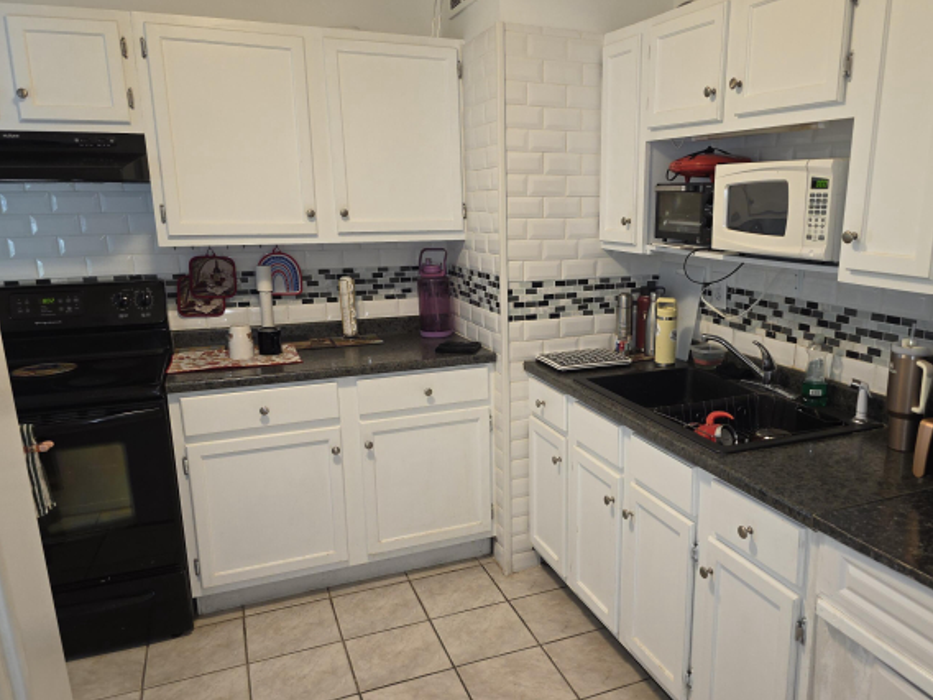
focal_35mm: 27
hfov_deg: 64.9
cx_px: 546
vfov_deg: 51.3
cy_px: 363
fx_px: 728
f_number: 1.7
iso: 125
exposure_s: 1/40
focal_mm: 6.3
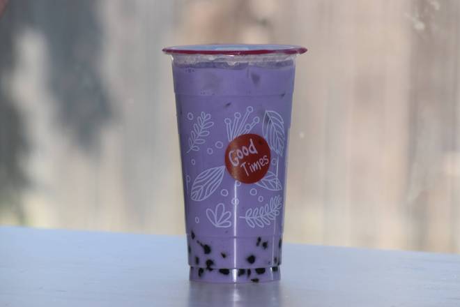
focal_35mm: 300
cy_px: 154
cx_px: 230
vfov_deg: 4.6
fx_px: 3833
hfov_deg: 6.9
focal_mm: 200
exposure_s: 1/60
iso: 160
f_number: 8
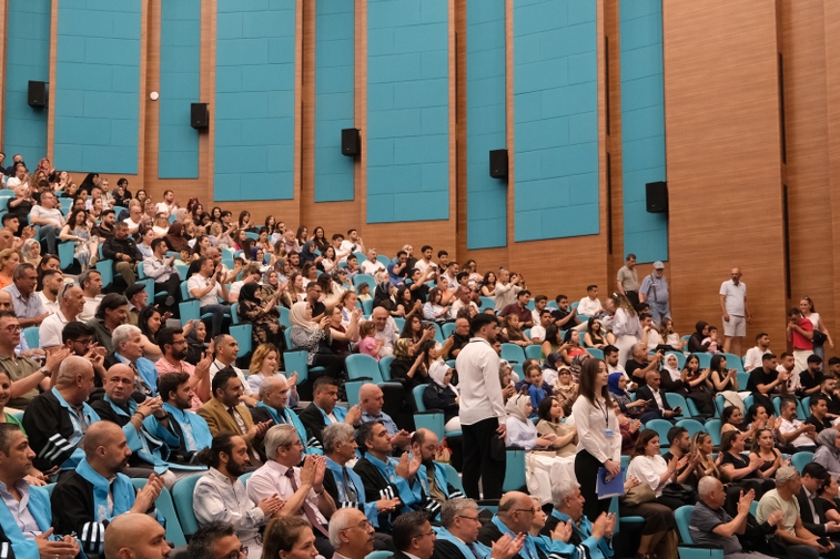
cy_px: 342
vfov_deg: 29.1
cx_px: 377
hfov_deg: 42.7
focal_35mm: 46
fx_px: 1073
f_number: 4
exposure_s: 1/56
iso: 1600
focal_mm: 19.2
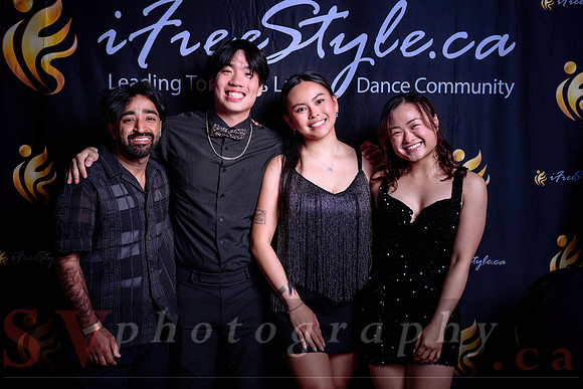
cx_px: 292
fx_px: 715
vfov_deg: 30.4
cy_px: 194
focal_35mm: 44
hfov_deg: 44.3
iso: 125
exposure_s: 1/160
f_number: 4.5
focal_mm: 44
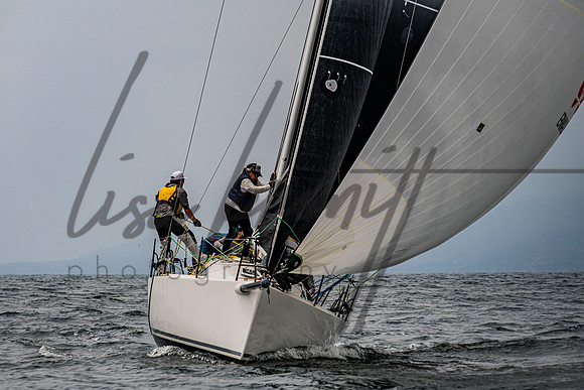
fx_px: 4194
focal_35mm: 259
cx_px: 208
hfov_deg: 8.0
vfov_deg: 5.3
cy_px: 141
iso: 250
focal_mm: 200
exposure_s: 1/2000
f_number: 6.3
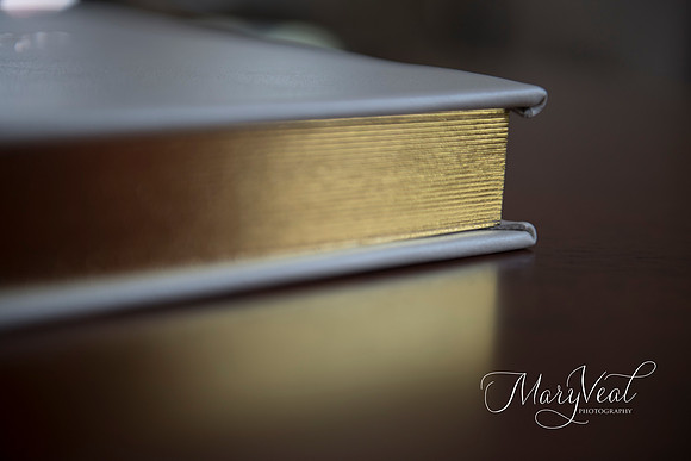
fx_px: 1344
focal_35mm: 70
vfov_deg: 19.5
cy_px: 230
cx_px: 346
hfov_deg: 28.8
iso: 360
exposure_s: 1/100
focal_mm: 70
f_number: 2.8
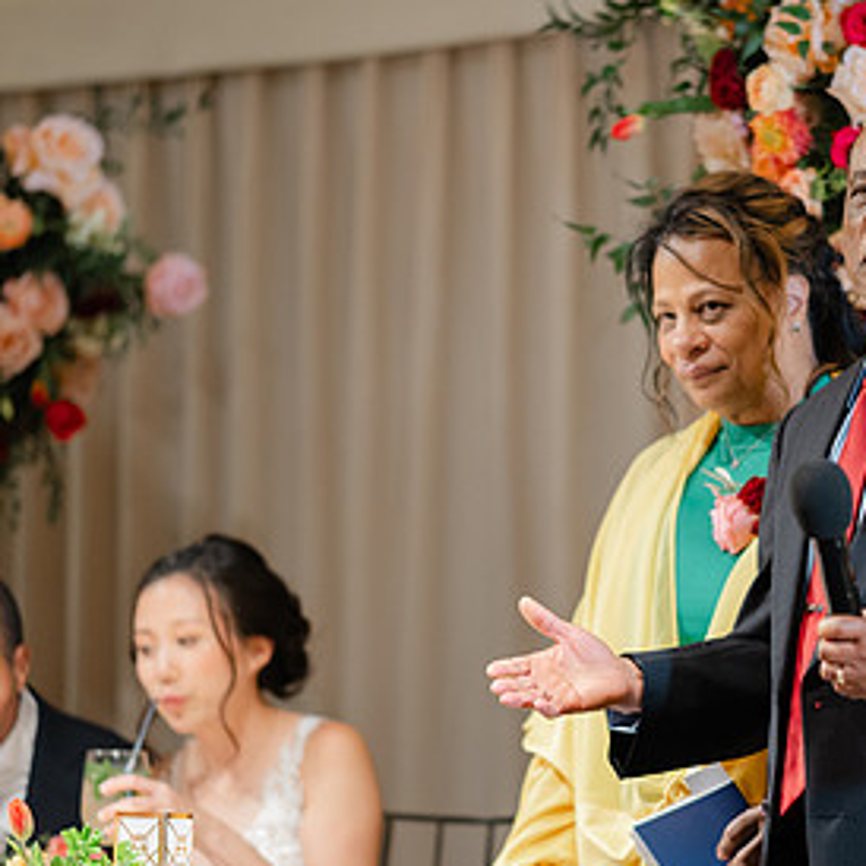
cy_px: 536
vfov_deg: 9.3
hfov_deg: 9.2
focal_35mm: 189
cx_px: 638
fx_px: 5349
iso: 560
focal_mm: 105
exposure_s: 1/125
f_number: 1.4
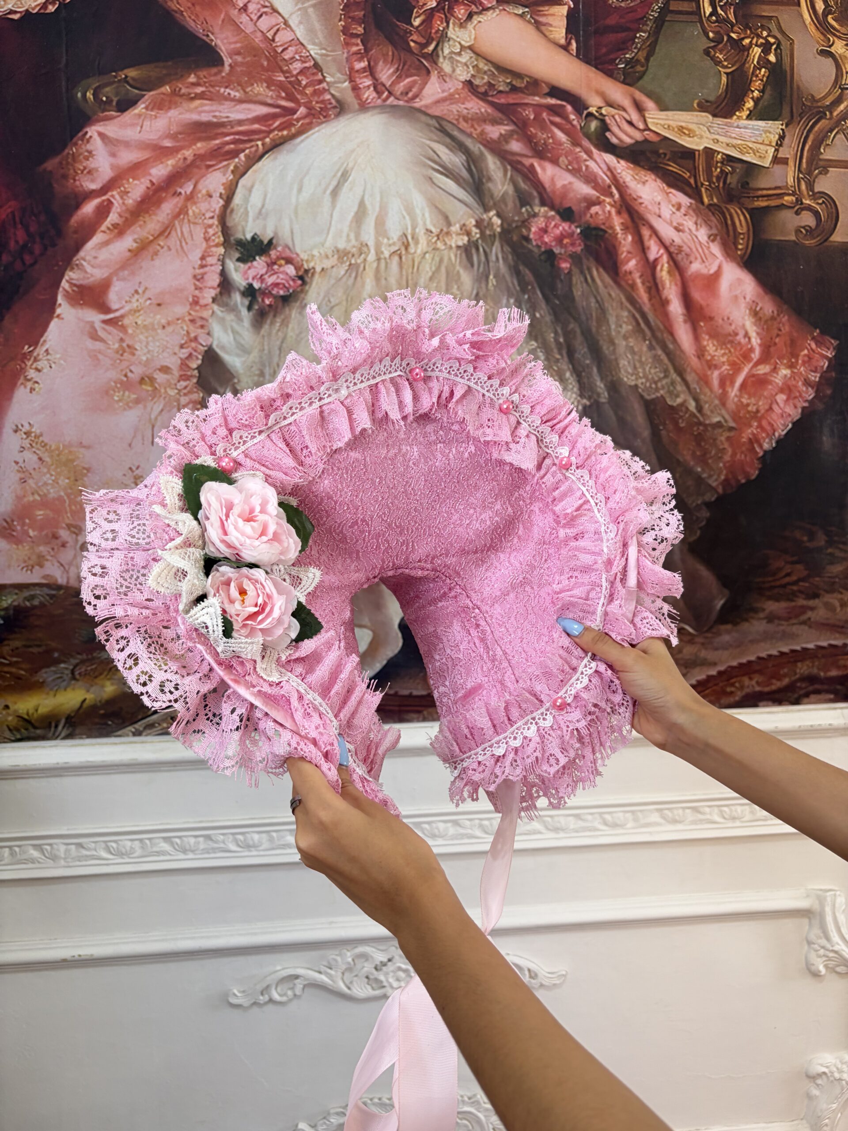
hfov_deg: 53.1
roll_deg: +1.3
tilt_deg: -3.3
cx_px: 424
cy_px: 566
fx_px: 849
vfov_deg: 67.3
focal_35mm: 26
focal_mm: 5.96
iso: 80
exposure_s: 1/50
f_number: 1.6
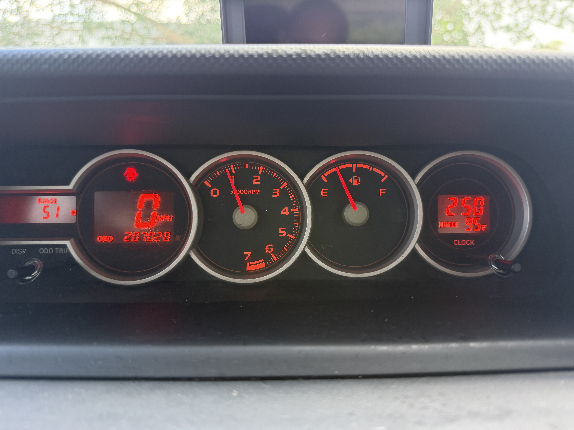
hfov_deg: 71.6
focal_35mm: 24
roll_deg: -1.3
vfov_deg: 56.8
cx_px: 287
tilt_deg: -17.4
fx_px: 398
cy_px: 215
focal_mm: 6.76
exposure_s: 1/60
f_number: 1.78
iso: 250
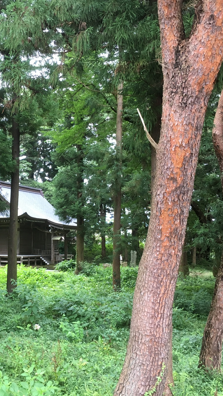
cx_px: 29
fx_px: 452
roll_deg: -1.8
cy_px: 194
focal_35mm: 43
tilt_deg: +7.3
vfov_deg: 47.4
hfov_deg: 26.9
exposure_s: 1/40
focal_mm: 4.15
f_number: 2.2
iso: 25
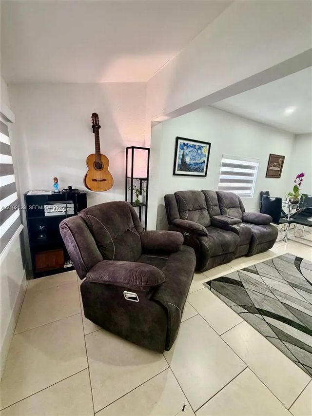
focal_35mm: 14
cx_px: 156
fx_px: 168
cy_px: 208
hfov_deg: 85.7
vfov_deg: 102.1
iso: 200
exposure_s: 1/60
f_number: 2.2
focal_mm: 2.22
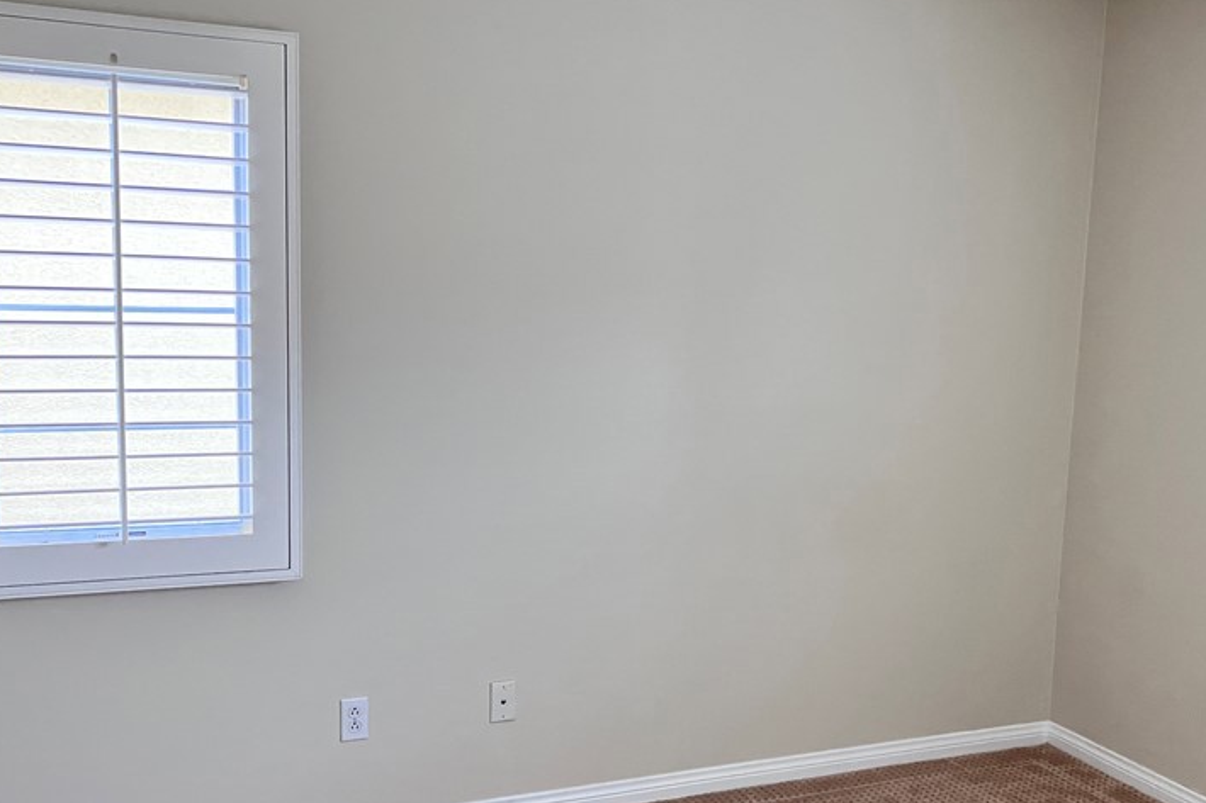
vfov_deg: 31.8
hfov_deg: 46.2
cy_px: 477
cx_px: 722
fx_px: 1407
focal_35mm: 42
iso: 200
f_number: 1.8
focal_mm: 3.99
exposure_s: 1/60
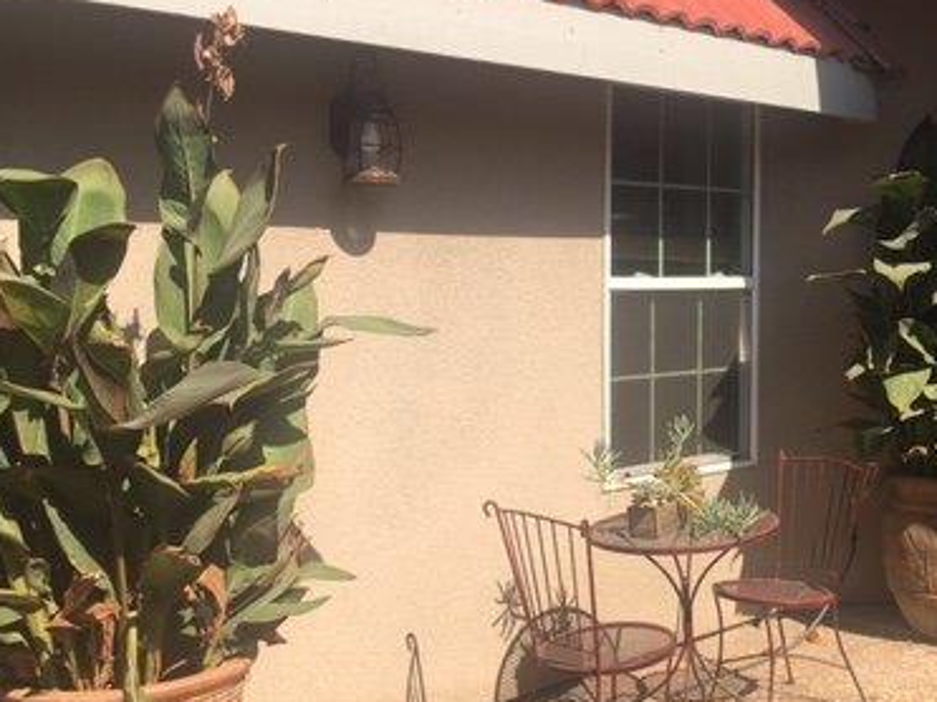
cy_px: 346
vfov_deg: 29.1
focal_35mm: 50
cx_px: 720
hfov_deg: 37.1
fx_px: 1353
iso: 25
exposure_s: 1/1304
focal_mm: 4.15
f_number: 2.2
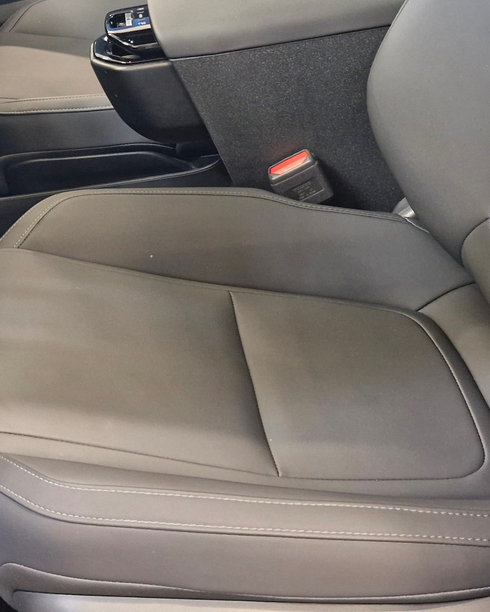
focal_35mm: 53
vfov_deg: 35.2
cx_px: -58
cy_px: 236
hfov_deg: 26.2
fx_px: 961
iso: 800
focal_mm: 5.54
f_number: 1.8
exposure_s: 1/50
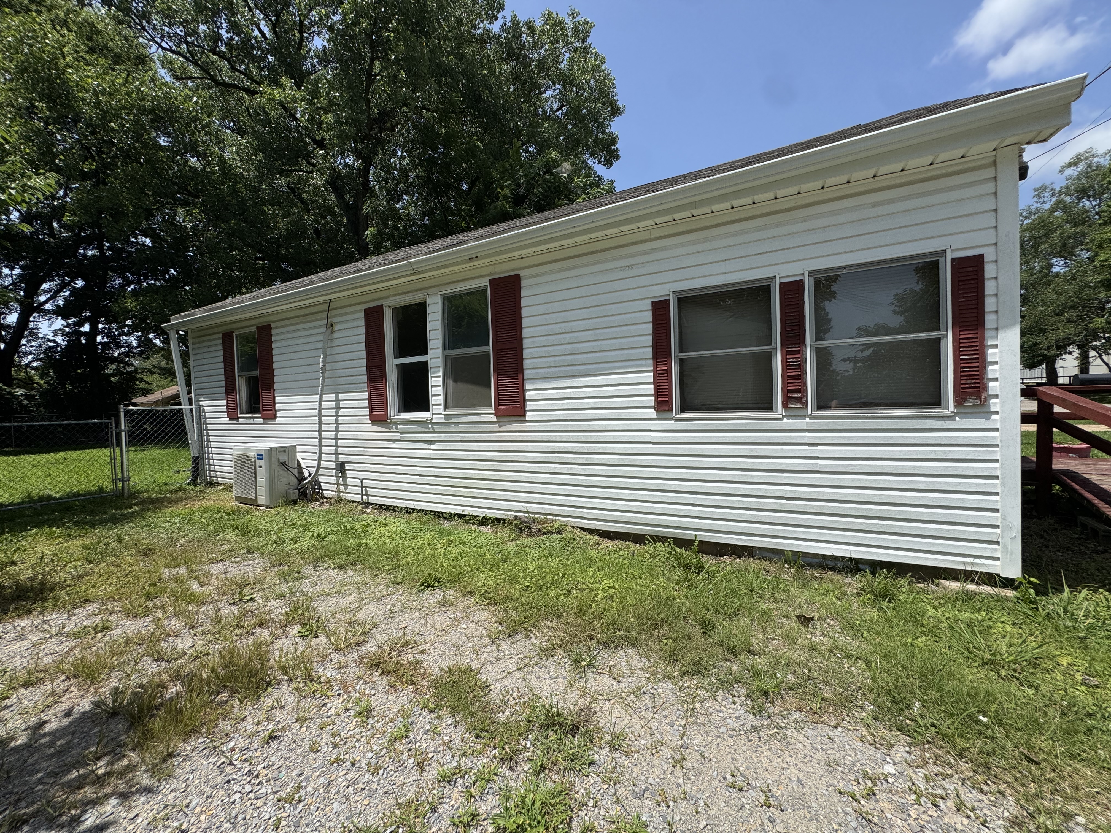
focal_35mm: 14
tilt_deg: -1.8
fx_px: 449
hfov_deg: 102.1
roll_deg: +2.0
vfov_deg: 85.7
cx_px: 556
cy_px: 416
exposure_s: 1/2874
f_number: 2.2
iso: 50
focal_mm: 2.22
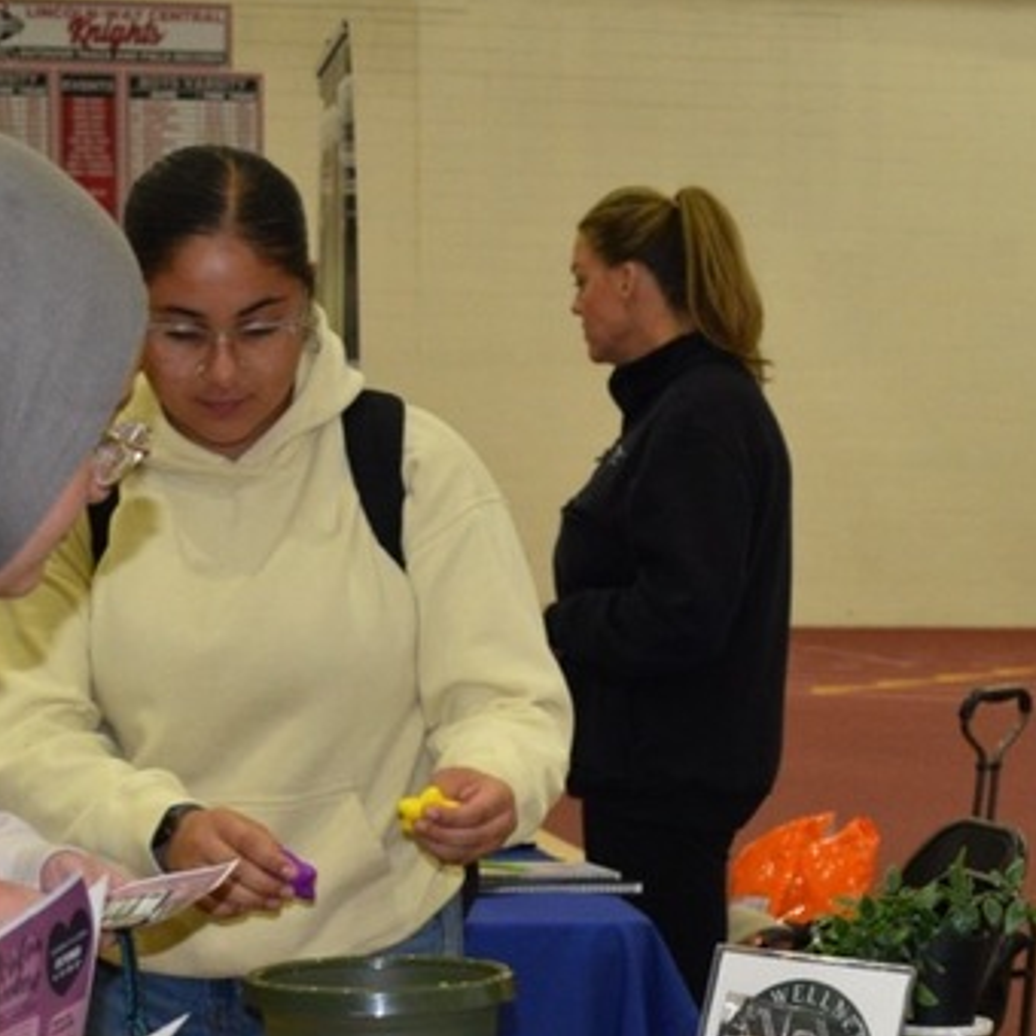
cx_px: 756
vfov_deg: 15.5
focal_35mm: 111
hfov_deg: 15.6
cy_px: 957
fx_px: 3768
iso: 1000
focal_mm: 29
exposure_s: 1/125
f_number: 4.2
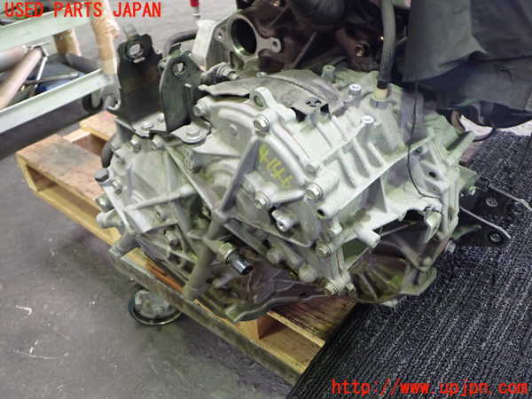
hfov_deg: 60.0
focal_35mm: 30
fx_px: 461
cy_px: 200
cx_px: 266
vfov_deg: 46.8
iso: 500
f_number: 2.3
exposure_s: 1/30
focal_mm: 5.4
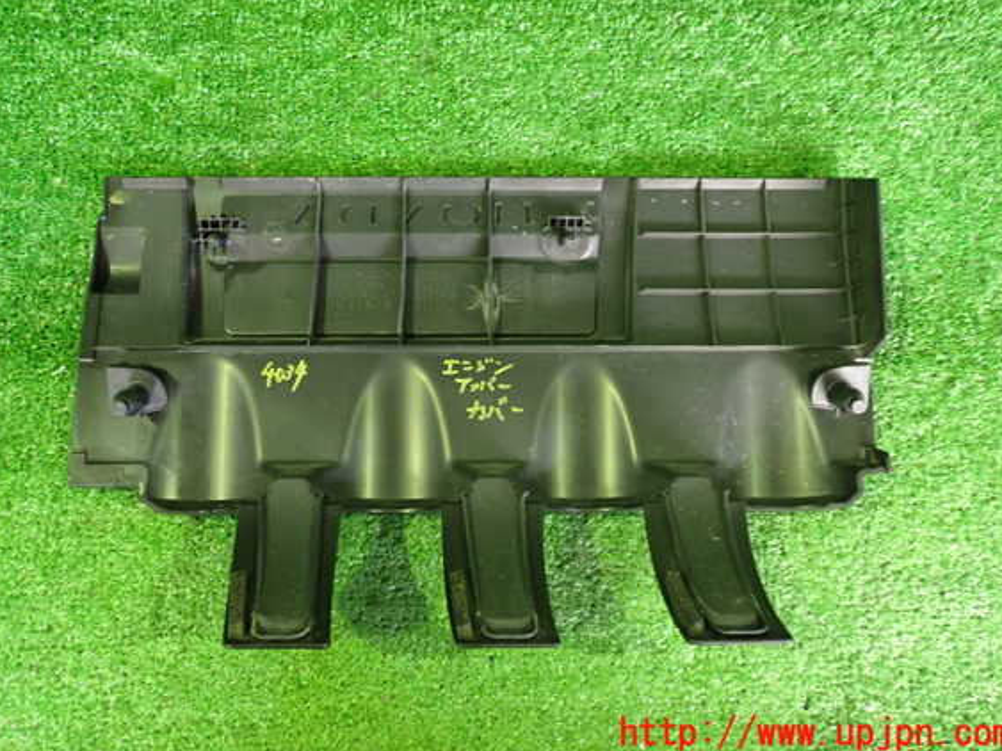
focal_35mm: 32
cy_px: 356
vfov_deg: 44.1
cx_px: 488
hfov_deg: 56.8
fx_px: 926
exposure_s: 1/25
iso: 800
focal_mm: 5.4
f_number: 2.3
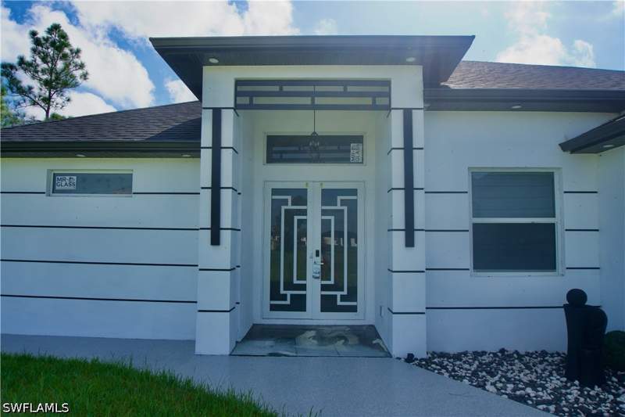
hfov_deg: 73.8
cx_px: 312
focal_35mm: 24
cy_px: 208
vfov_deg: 53.1
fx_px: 417
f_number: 5.6
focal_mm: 16
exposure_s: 1/640
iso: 200
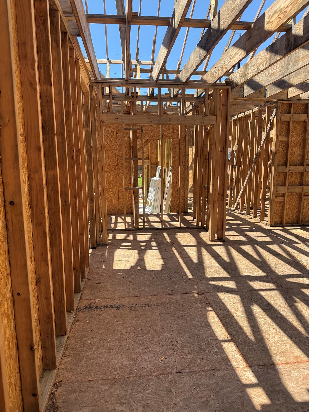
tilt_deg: -9.0
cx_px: 154
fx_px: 286
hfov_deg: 56.8
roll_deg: +0.1
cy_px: 206
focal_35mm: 24
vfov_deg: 71.6
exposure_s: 1/1653
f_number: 1.78
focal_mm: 6.76
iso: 80
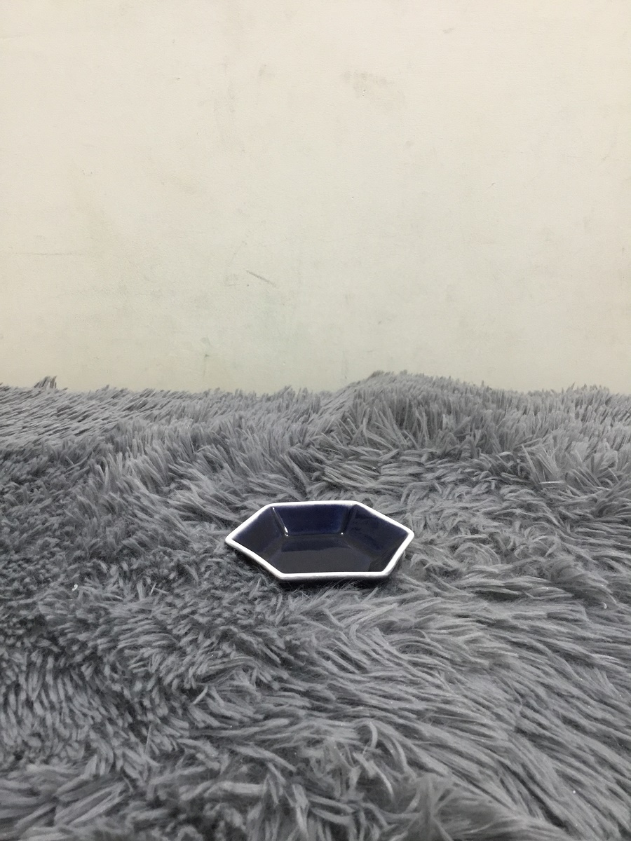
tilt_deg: -18.5
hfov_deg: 45.4
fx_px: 753
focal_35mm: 31
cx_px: 316
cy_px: 420
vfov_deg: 58.4
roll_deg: +1.4
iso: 125
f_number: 2.4
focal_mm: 3.3
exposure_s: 1/33
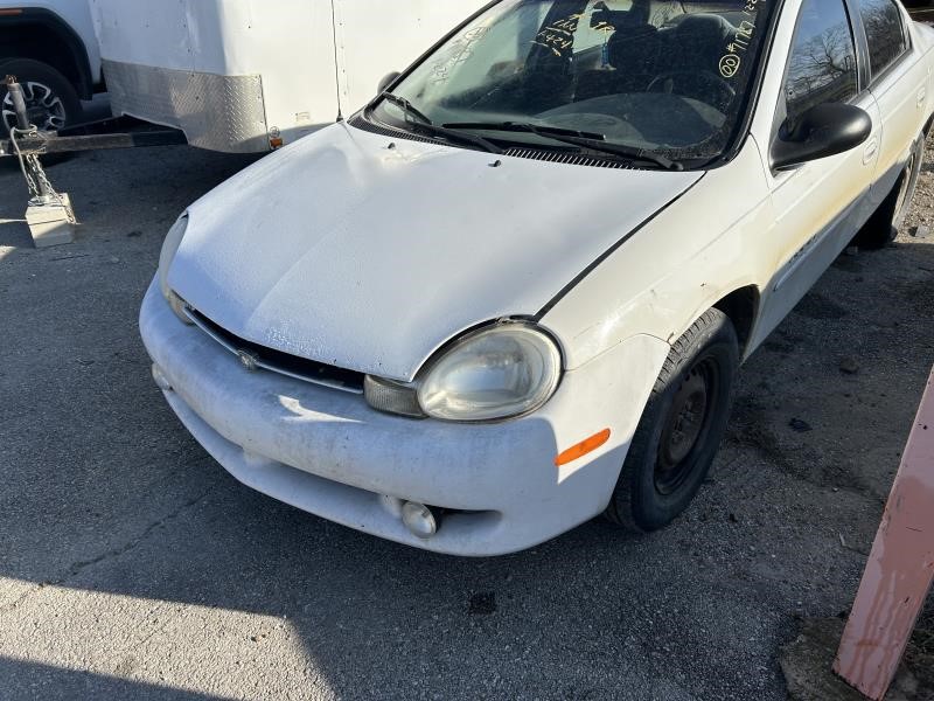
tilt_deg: -28.9
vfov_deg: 53.1
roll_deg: +2.8
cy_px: 350
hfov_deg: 67.3
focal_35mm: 26
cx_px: 467
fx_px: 702
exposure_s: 1/4831
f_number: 1.5
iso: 50
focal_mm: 5.7
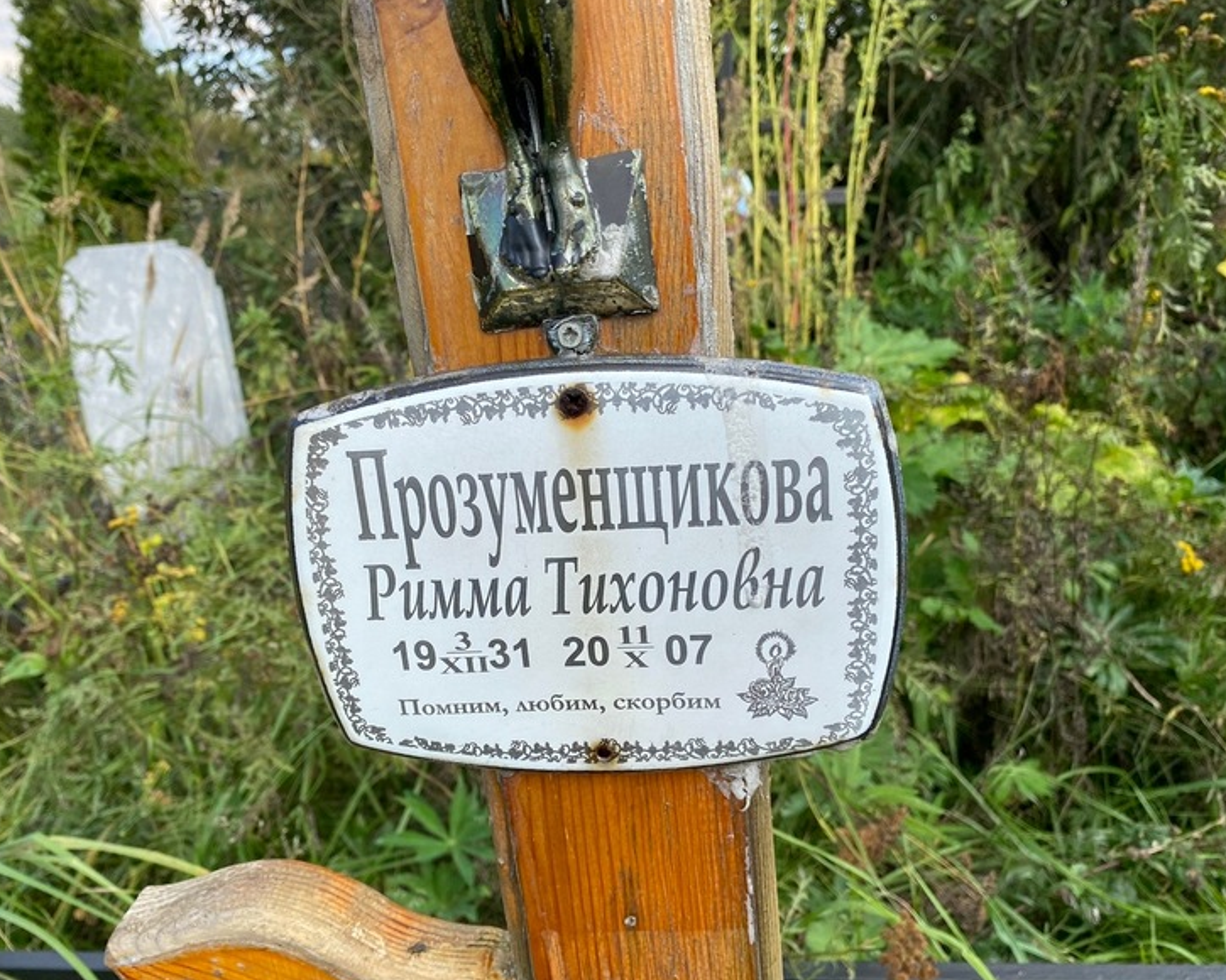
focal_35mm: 28
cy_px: 500
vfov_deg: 51.5
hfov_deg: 62.1
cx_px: 568
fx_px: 1016
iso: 32
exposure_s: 1/845
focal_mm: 4.25
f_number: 1.8
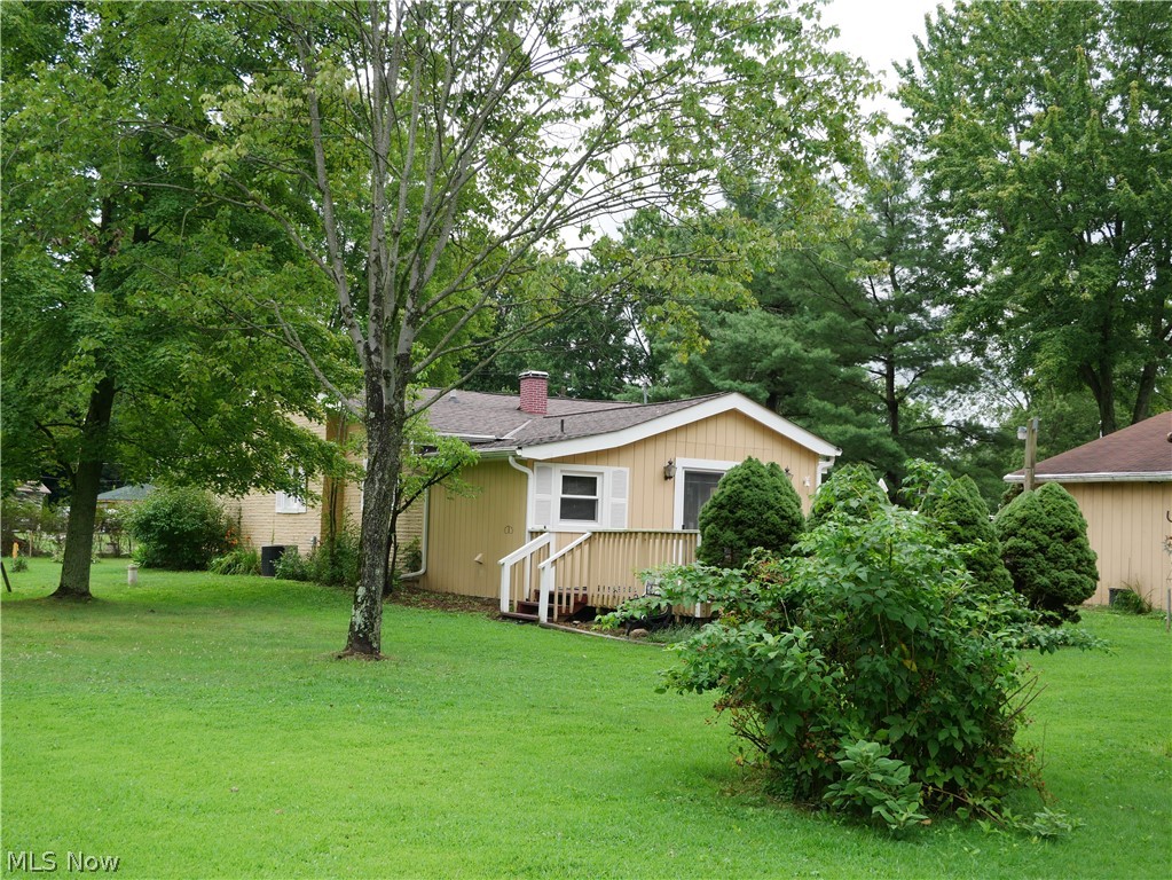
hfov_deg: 46.8
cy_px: 440
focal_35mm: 40
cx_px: 586
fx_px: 1355
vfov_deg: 36.0
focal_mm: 20
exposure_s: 1/200
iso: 200
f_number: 5.6
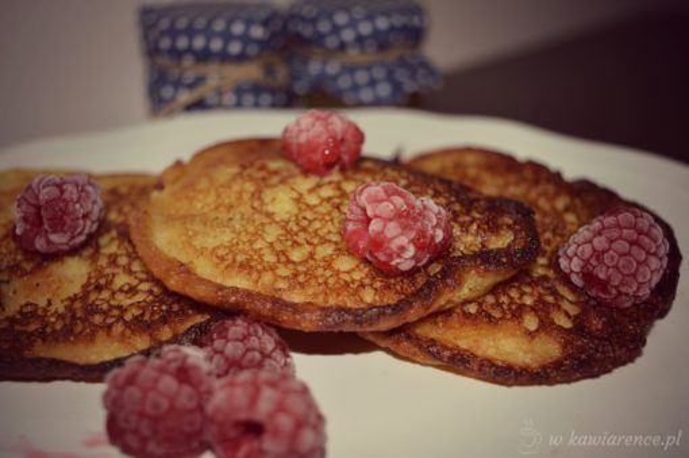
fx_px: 975
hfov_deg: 38.9
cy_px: 229
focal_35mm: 51
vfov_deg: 26.4
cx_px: 344
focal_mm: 34
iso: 100
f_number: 4.5
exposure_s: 1/200
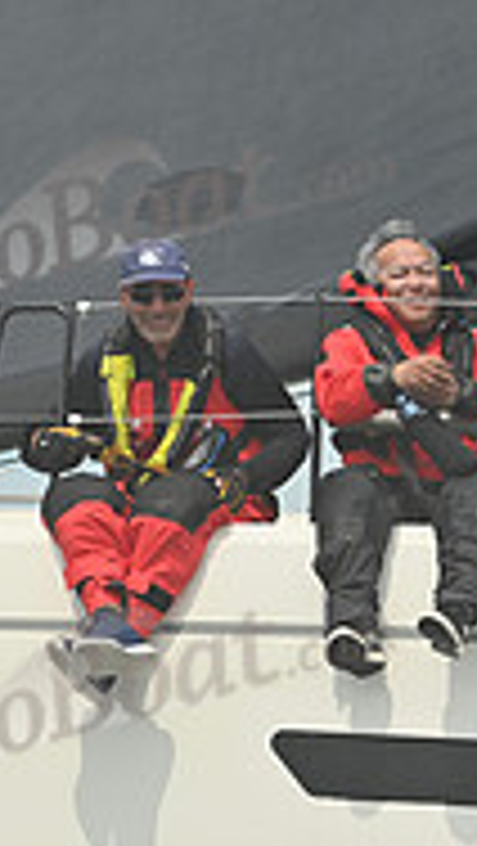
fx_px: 5791
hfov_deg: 4.6
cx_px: -468
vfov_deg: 8.4
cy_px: 529
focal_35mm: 258
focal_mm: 80
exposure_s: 1/1250
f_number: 10
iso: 320
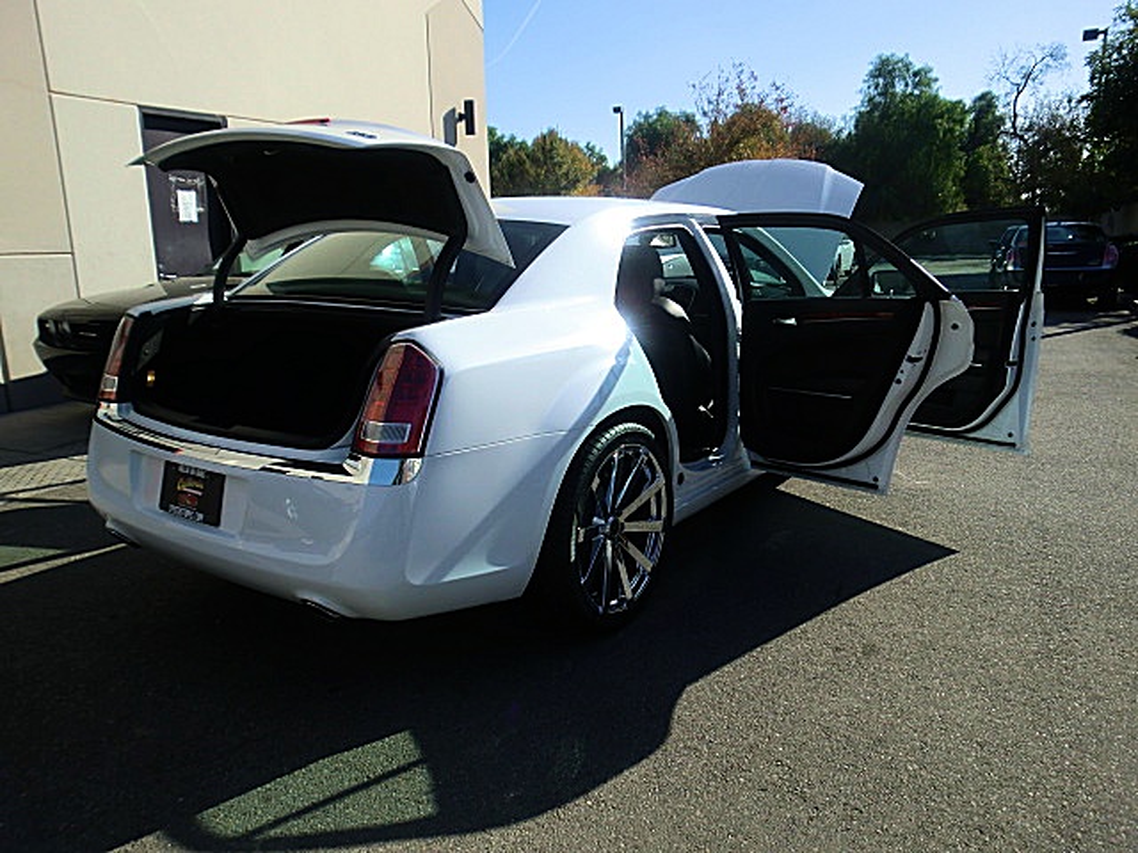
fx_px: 855
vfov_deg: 53.1
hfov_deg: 67.3
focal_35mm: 26
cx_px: 569
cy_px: 426
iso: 64
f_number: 7.8
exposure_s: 1/160
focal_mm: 4.65
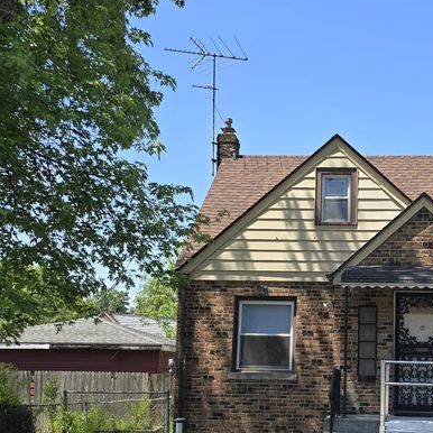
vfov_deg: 31.1
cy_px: 325
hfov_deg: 30.5
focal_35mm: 54
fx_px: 764
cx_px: 376
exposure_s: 1/424
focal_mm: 6.3
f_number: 1.7
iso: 12
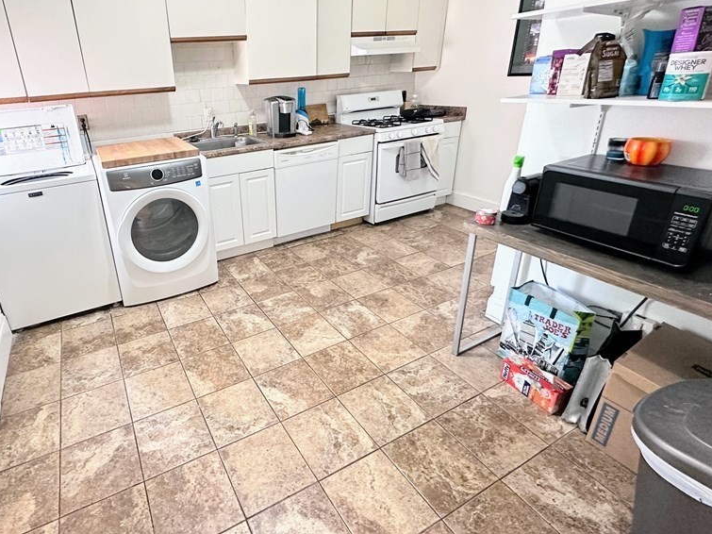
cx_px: 253
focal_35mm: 19
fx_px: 391
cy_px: 218
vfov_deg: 68.1
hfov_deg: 82.5
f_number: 2.2
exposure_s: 1/60
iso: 500
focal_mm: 2.22
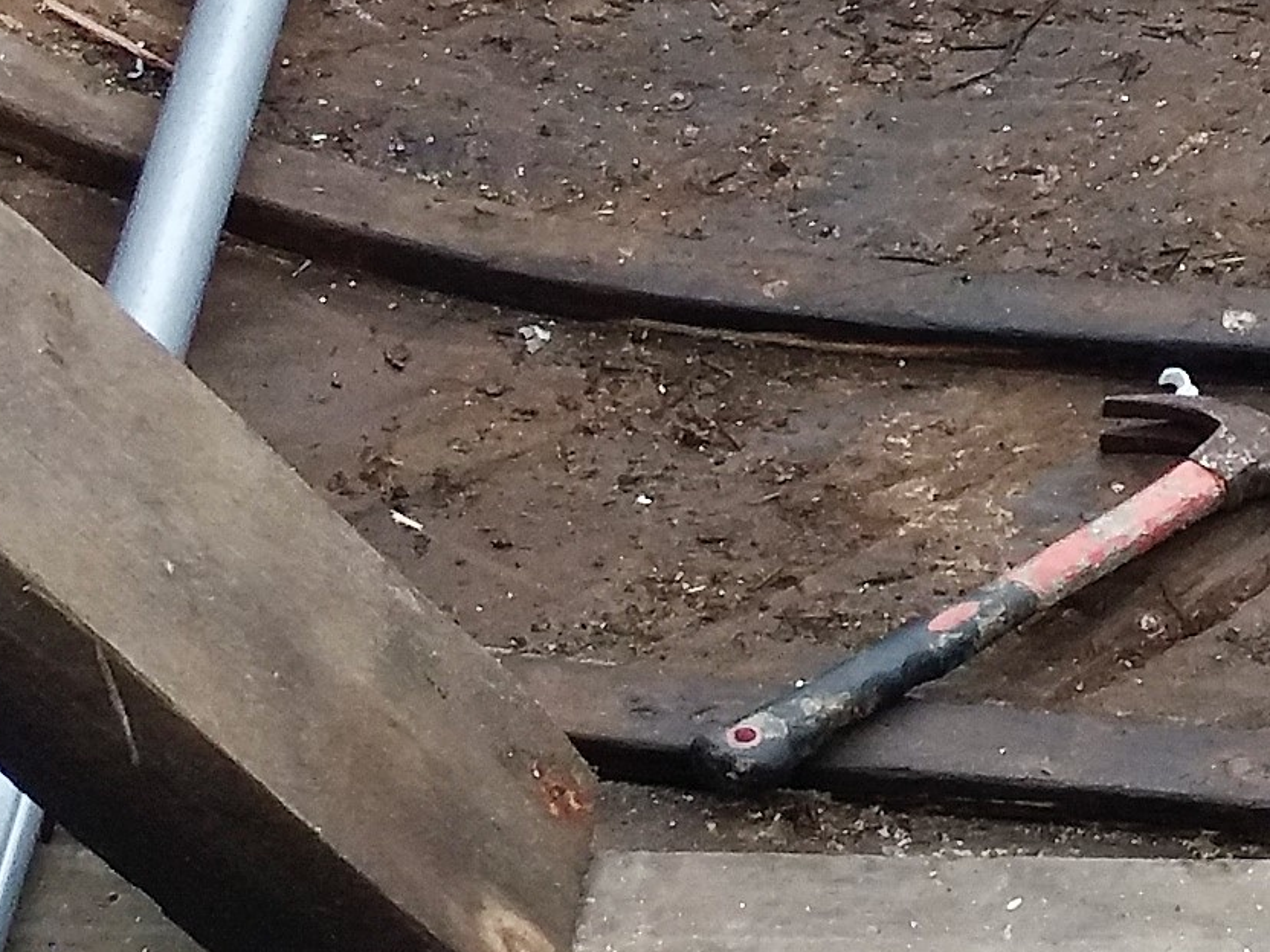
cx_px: 2224
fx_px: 5100
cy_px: -1164
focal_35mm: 139
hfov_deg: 13.0
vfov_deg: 9.7
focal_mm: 3.7
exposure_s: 1/232
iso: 64
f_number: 1.9
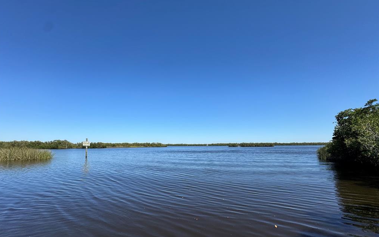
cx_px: 188
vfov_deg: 74.2
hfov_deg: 101.5
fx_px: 155
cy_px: 138
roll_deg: +0.4
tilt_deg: +3.2
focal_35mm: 15
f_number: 2.2
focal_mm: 2.22
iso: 50
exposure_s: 1/2494
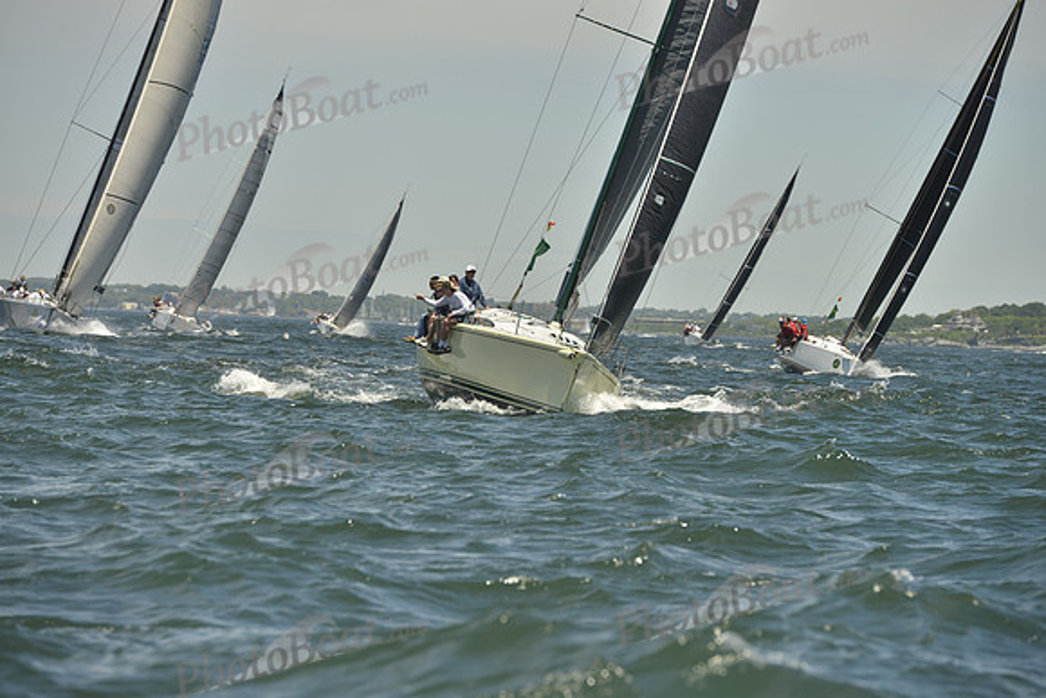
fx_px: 5812
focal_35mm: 200
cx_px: 523
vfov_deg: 6.9
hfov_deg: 10.3
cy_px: 349
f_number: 8
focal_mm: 200
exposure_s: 1/1600
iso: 280
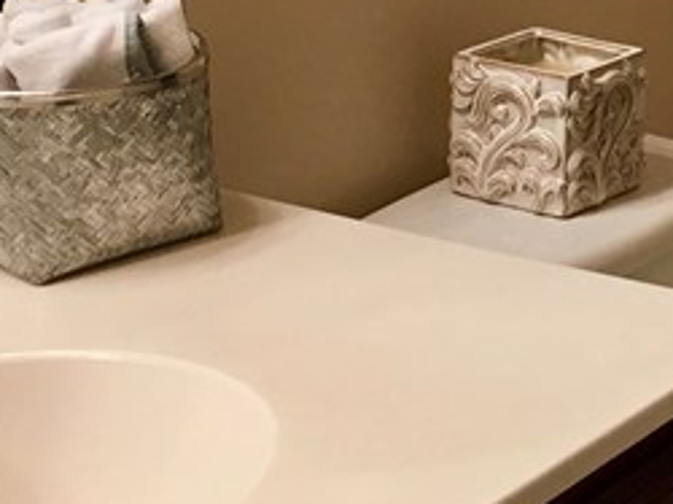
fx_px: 2311
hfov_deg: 16.1
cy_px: 46
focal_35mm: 119
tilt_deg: -16.4
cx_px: 735
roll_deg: -0.6
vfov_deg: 12.3
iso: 32
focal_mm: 4.15
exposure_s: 1/30
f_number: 2.2
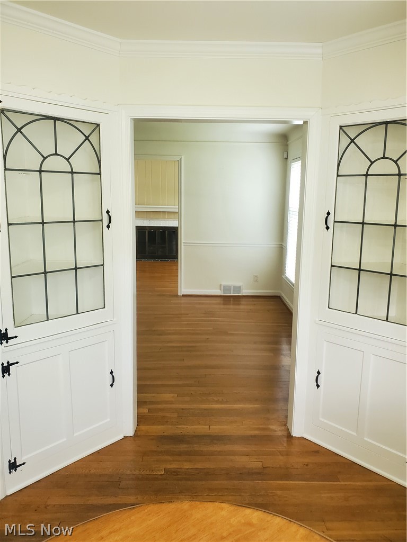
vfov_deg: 67.3
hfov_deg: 53.1
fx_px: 408
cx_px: 204
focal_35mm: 26
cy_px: 271
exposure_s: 1/60
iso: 200
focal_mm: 4.3
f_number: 2.4
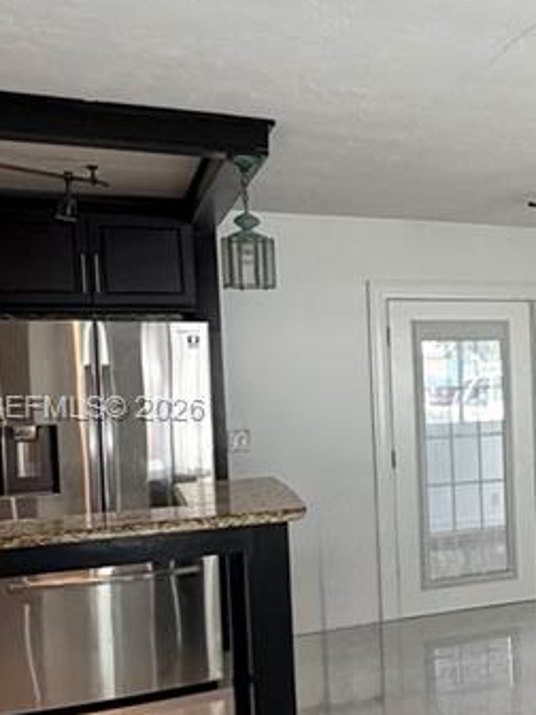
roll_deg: +1.8
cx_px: 766
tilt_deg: -2.6
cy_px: 411
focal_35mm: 50
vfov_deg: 38.1
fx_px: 1032
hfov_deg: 24.0
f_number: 2.2
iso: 200
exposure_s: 1/120
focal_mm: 2.22
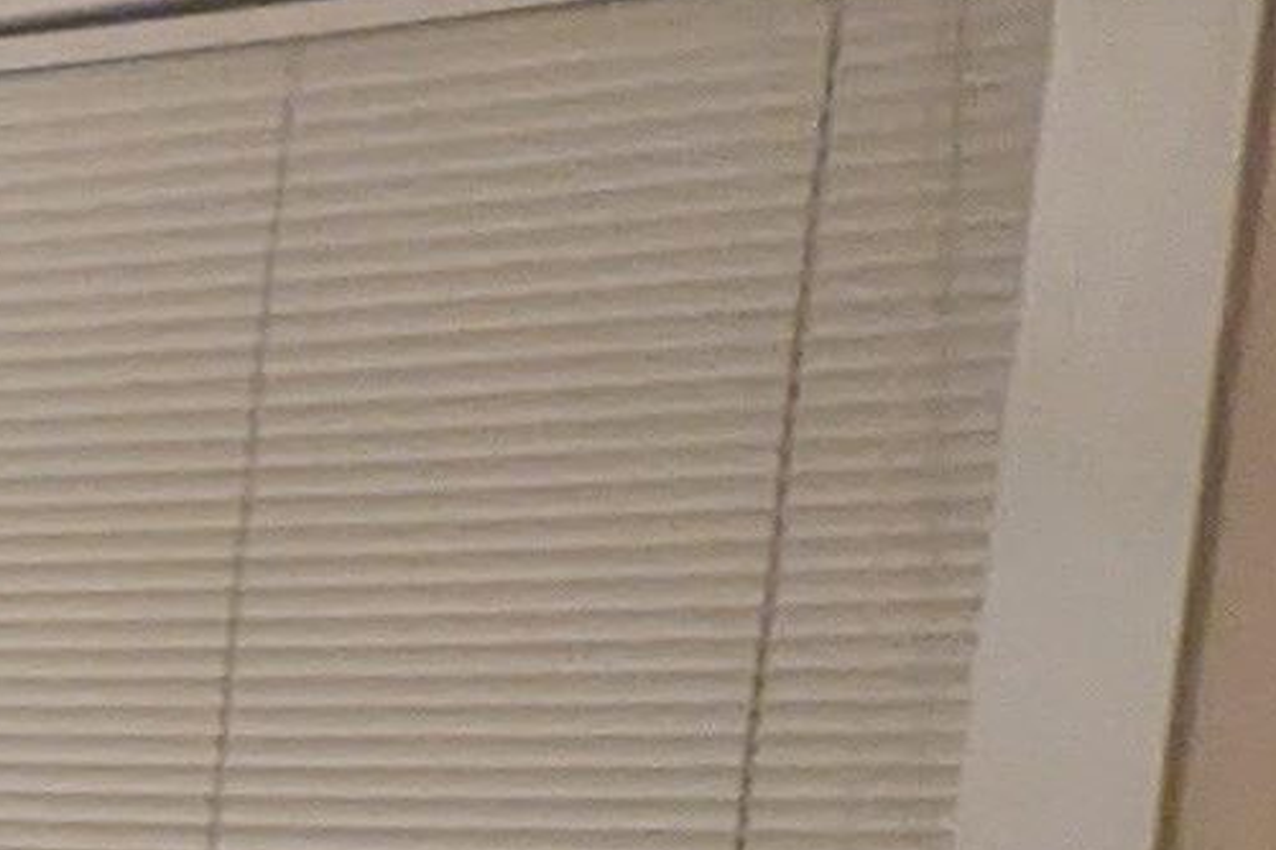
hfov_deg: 14.0
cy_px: 1394
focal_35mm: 102
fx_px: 3614
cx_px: -1792
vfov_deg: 12.5
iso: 276
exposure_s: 1/30
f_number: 2.2
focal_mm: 2.35
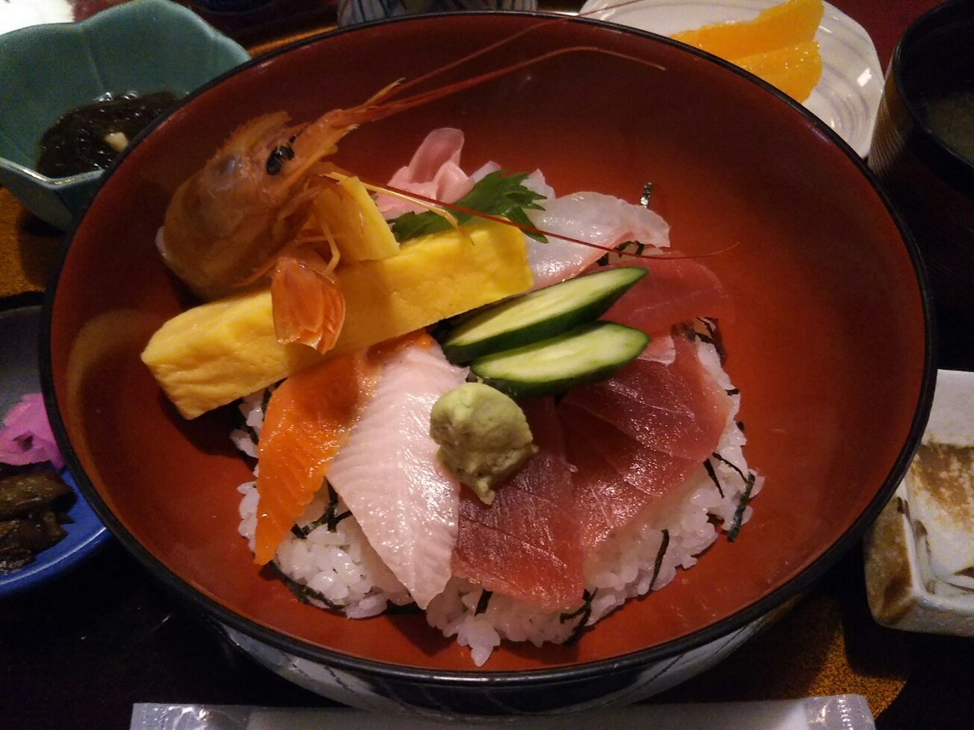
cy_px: 365
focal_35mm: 30
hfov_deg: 60.0
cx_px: 487
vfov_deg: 46.8
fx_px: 844
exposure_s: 1/30
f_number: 2.2
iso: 400
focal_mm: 4
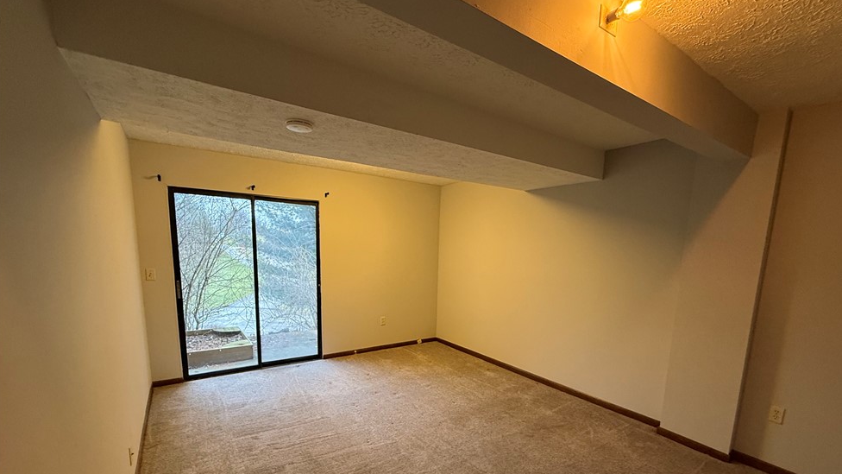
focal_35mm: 16
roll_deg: -1.7
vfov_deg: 65.9
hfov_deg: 99.3
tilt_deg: -7.4
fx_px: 357
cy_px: 300
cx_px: 437
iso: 250
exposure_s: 1/60
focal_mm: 2.22
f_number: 2.2
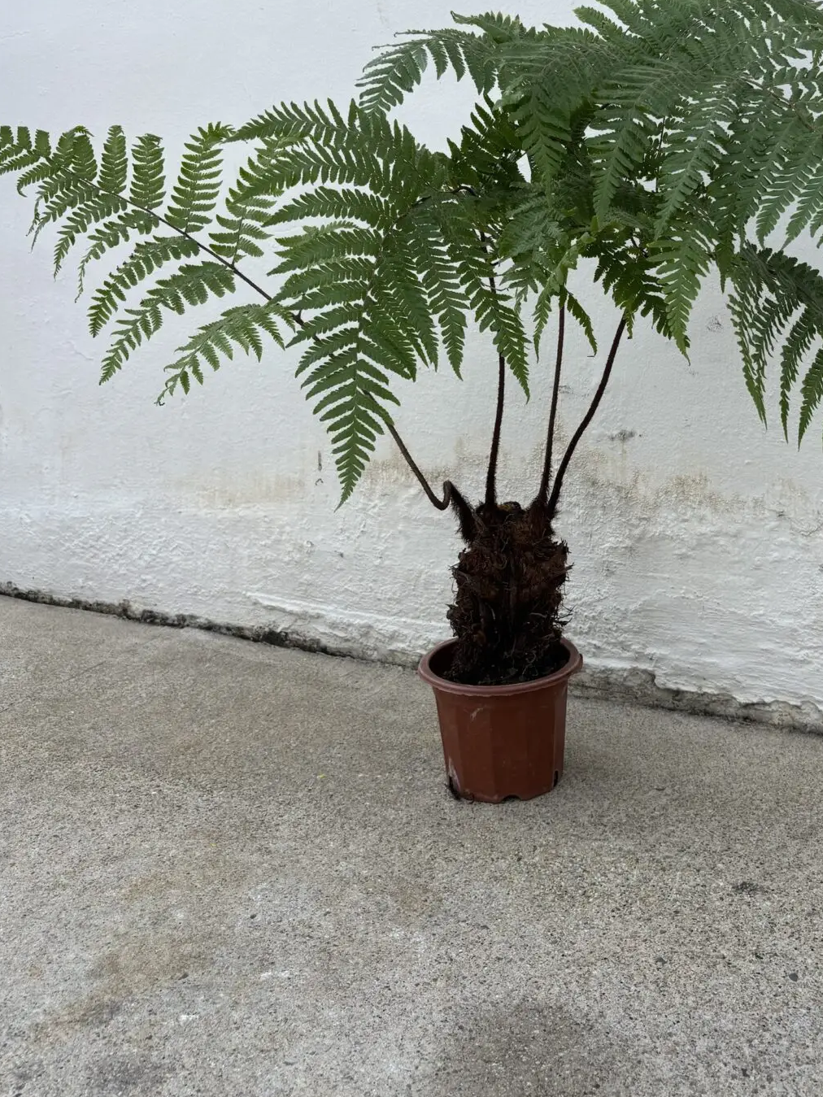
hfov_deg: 38.4
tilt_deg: -2.8
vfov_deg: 49.1
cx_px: 516
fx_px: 1173
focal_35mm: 37
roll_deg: -1.2
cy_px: 349
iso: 50
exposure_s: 1/2024
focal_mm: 5.96
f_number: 1.6
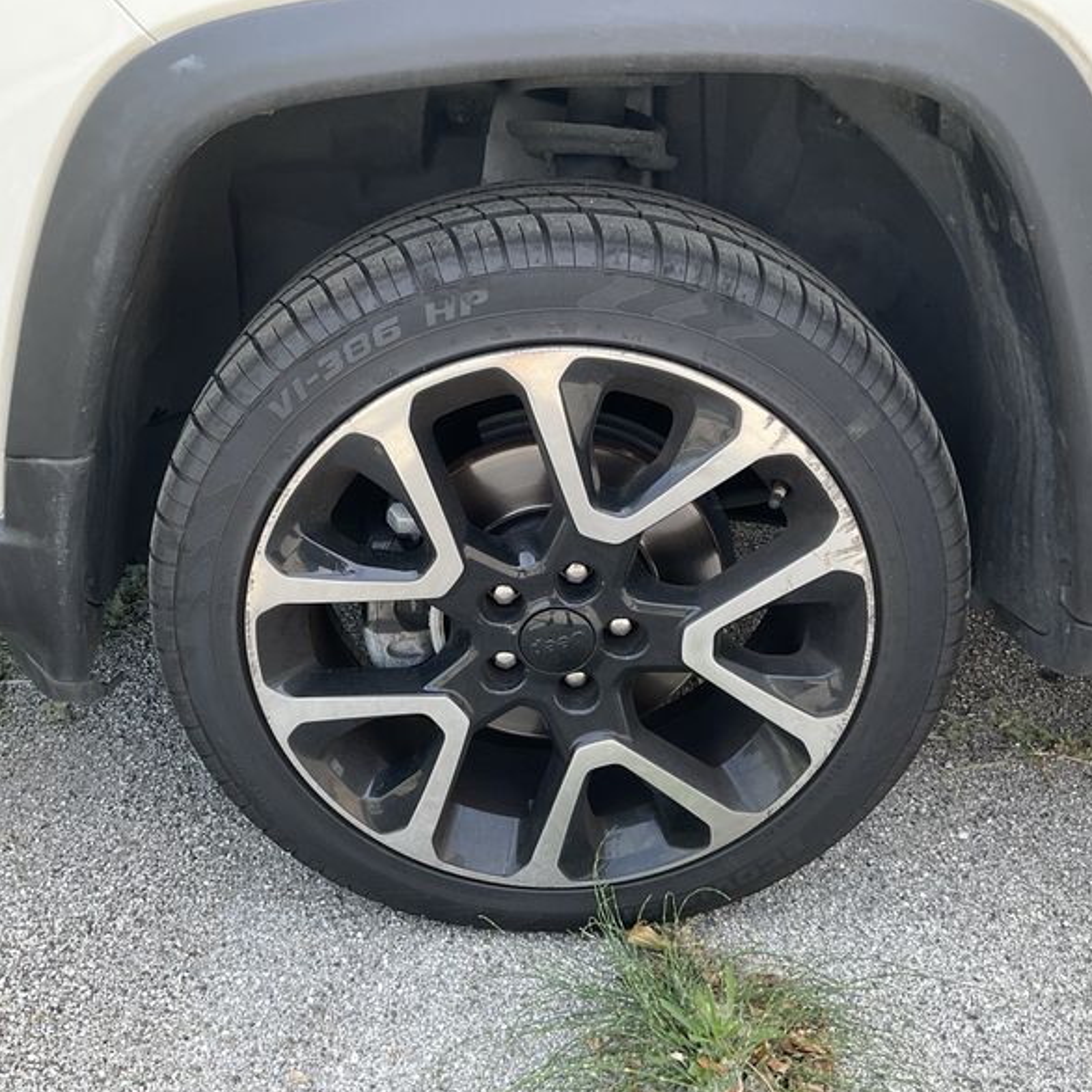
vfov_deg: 47.2
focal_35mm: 35
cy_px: 553
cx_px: 505
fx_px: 1249
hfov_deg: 47.2
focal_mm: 3
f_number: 1.8
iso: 25
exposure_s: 1/212
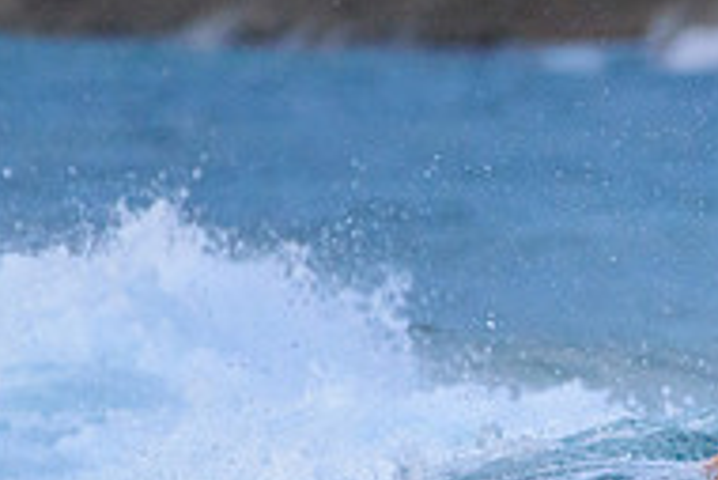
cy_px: 565
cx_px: 895
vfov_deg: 0.7
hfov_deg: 1.1
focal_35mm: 1874
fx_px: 37403
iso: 1800
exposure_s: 1/2000
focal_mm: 500
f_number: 5.6
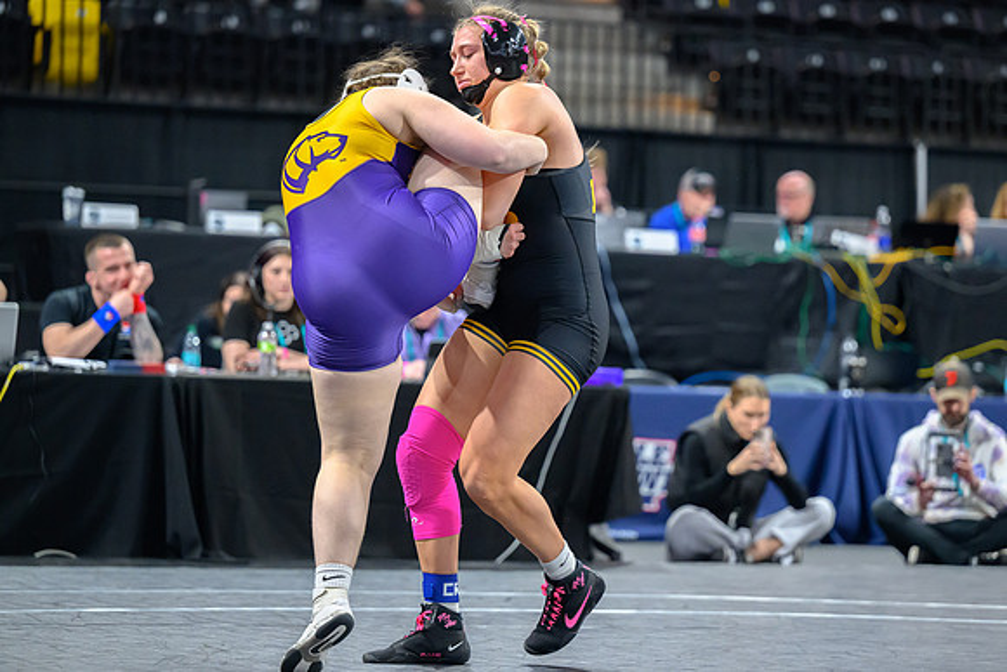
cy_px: 305
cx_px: 560
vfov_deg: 9.7
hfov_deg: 14.6
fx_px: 3943
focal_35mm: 141
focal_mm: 125
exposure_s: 1/800
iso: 6400
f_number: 2.8
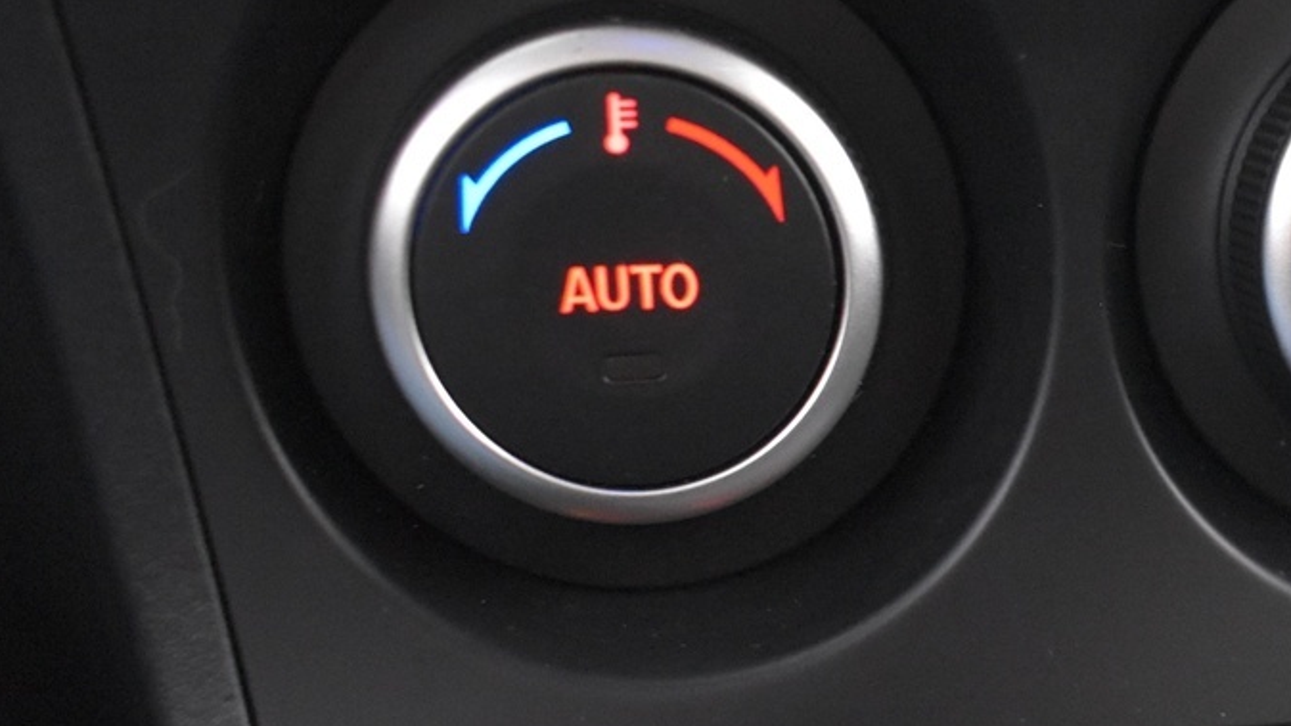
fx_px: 2328
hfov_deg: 28.7
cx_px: 1343
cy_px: 678
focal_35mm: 68
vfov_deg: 17.4
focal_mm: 18
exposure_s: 1/8
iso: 3200
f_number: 3.5
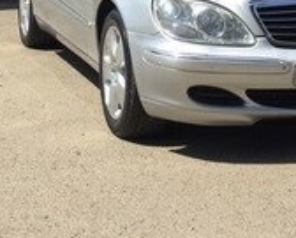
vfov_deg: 12.8
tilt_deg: +4.7
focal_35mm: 111
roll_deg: -1.0
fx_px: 974
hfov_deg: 17.3
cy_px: -168
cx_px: 155
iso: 32
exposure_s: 1/1364
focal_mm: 4.15
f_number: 2.2
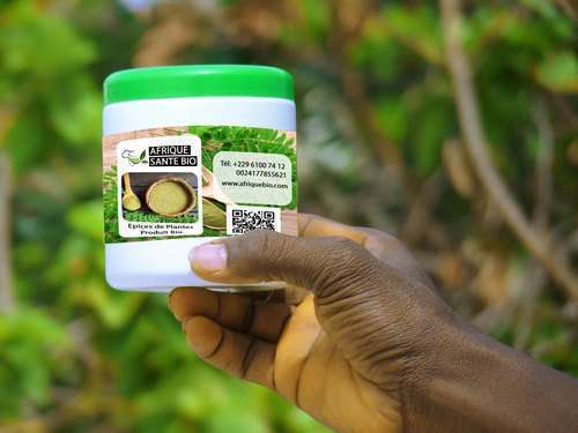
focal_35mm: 329
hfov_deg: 6.0
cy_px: 216
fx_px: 5493
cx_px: 289
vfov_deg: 4.5
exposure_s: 1/800
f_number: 3.7
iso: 100
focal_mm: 58.5
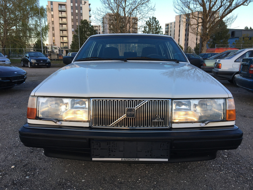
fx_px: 212
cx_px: 126
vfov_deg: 48.2
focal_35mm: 29
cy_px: 95
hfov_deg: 61.7
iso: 25
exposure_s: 1/167
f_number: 2.2
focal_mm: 4.15
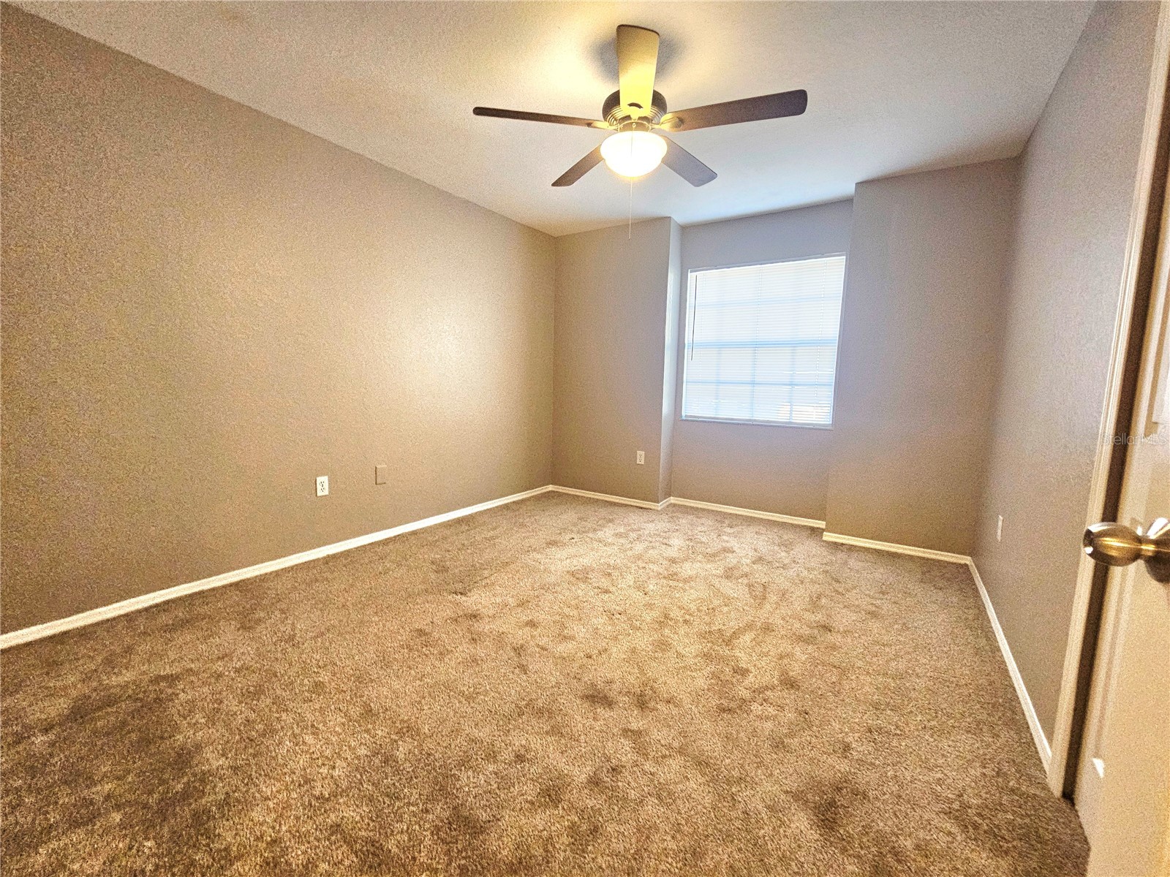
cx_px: 585
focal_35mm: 13
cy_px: 438
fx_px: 439
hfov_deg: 106.2
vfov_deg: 89.9
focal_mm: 2.2
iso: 400
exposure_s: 1/60.2
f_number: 2.2
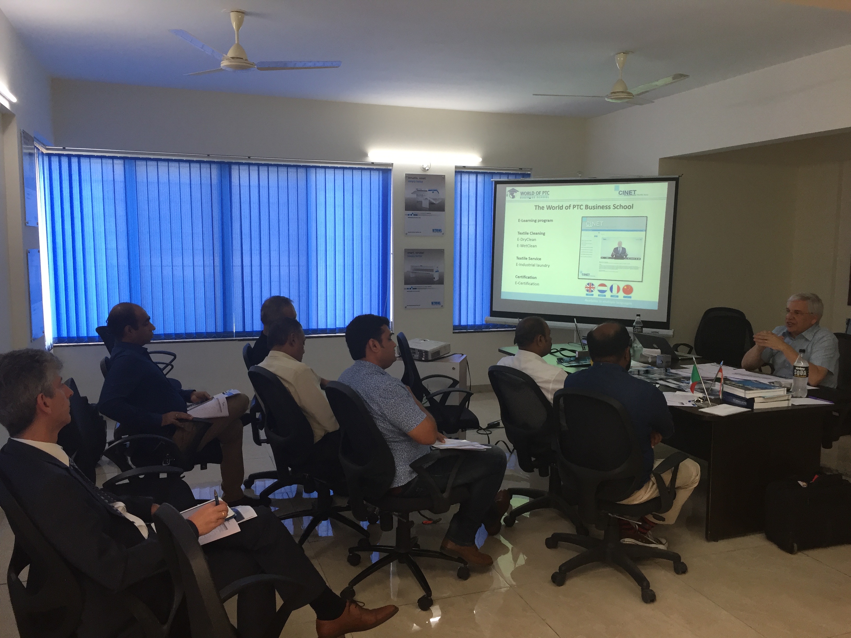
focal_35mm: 29
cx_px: 426
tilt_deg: -6.8
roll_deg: -0.5
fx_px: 713
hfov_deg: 61.7
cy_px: 319
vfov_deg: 48.2
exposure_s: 1/33
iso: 32
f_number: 2.2
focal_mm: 4.15
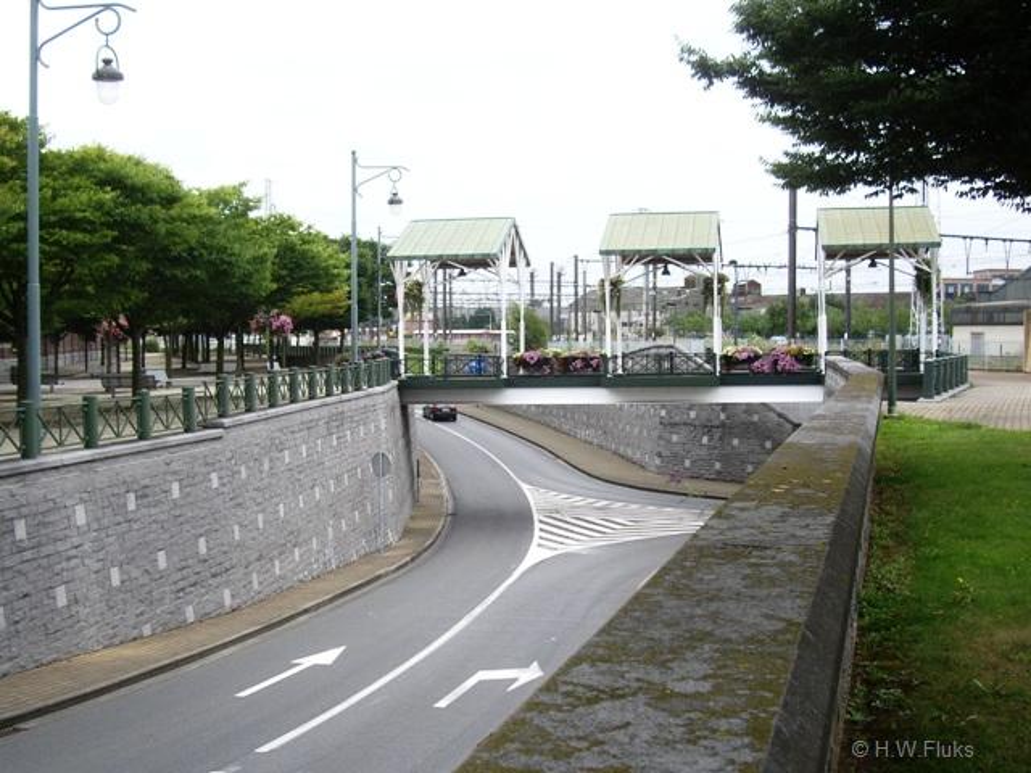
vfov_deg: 37.7
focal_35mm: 38
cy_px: 386
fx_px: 1132
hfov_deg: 49.0
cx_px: 516
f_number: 2.8
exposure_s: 1/320
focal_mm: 7.9
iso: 64
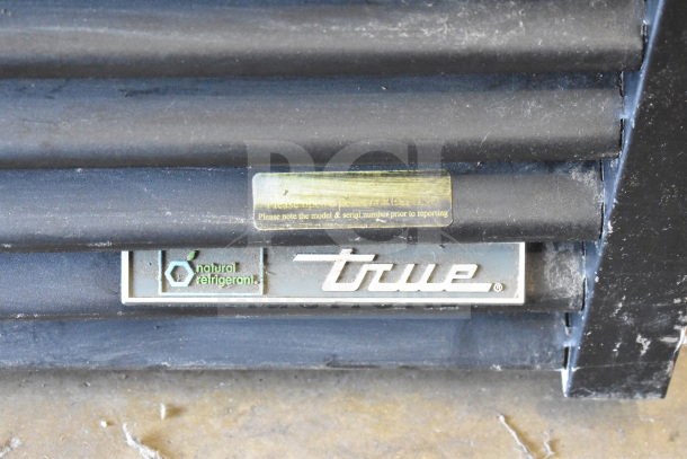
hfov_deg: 24.6
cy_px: 230
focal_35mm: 82
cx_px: 344
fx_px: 1575
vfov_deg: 16.6
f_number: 5.6
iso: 10000
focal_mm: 55
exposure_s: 1/100
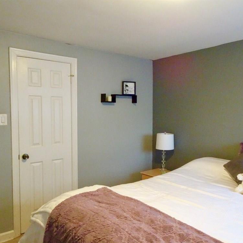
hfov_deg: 55.1
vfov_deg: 55.6
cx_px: 150
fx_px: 230
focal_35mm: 29
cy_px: 124
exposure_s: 1/30
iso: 1250
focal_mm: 4.1
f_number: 3.5
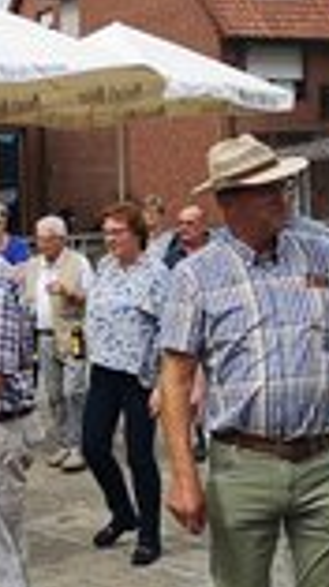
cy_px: 217
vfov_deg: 28.1
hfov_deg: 14.8
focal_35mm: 75
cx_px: -183
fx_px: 1166
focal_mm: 5.58
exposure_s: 1/1534
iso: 50
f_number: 1.8
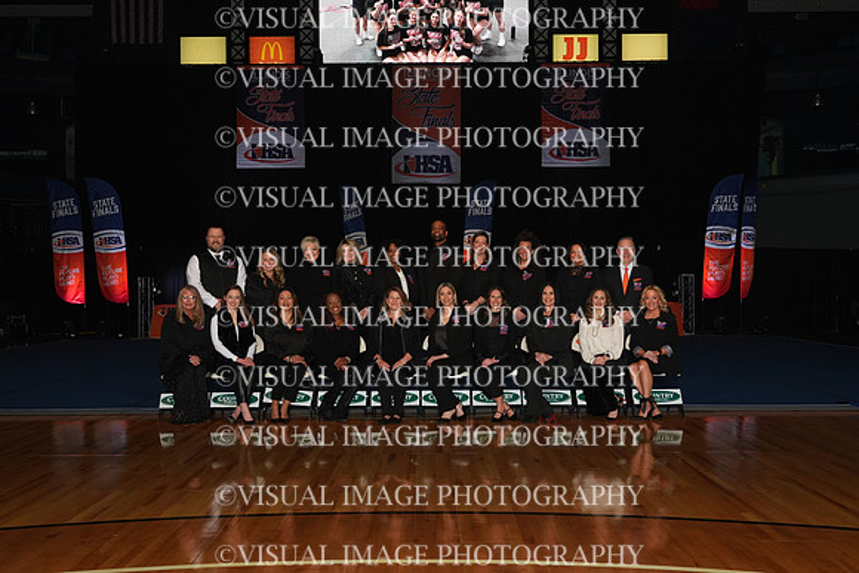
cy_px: 286
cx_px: 430
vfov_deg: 34.2
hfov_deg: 49.5
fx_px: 931
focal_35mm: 39
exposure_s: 1/125
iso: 800
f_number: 8
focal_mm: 26
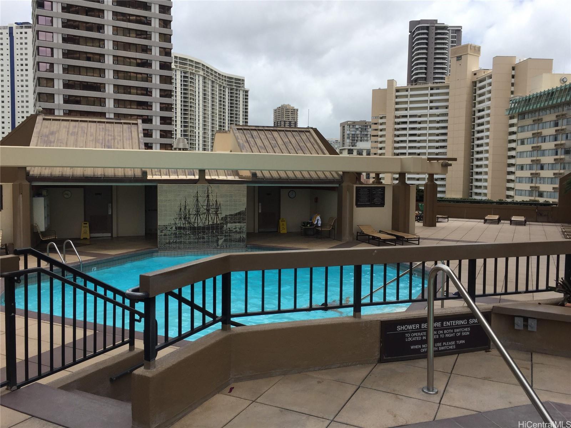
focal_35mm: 29
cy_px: 214
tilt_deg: -3.4
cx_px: 286
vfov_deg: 48.2
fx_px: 478
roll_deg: -2.7
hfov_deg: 61.7
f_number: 2.2
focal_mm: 4.15
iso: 32
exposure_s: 1/2326
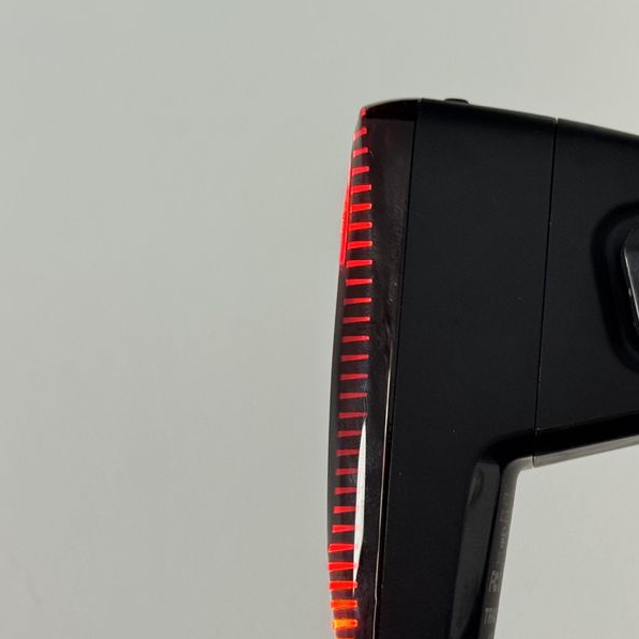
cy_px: 407
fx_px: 1901
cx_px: 550
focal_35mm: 91
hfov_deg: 18.8
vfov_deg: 19.0
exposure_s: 1/60
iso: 160
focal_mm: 6.76
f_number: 1.78
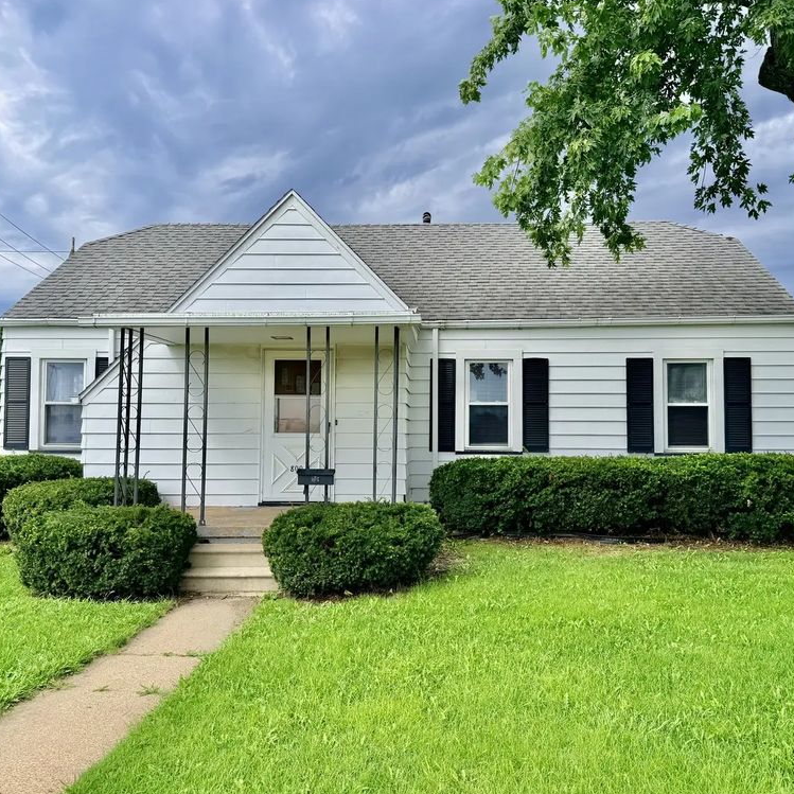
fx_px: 753
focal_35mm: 29
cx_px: 413
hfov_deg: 55.6
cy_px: 400
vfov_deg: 55.6
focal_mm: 6.76
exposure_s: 1/3759
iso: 80
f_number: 1.78
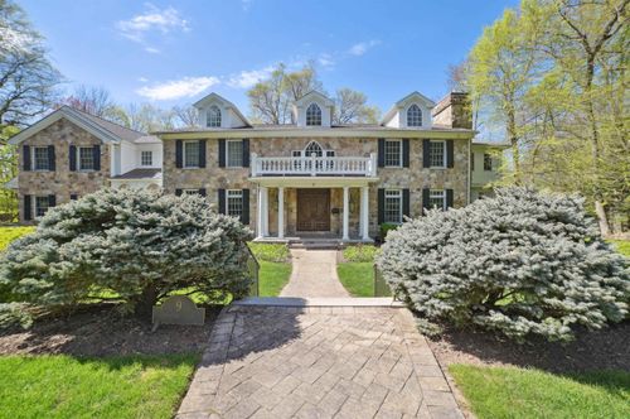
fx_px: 245
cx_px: 315
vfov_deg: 81.0
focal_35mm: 14
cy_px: 210
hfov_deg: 104.3
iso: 400
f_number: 8
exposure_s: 1/640
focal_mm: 14
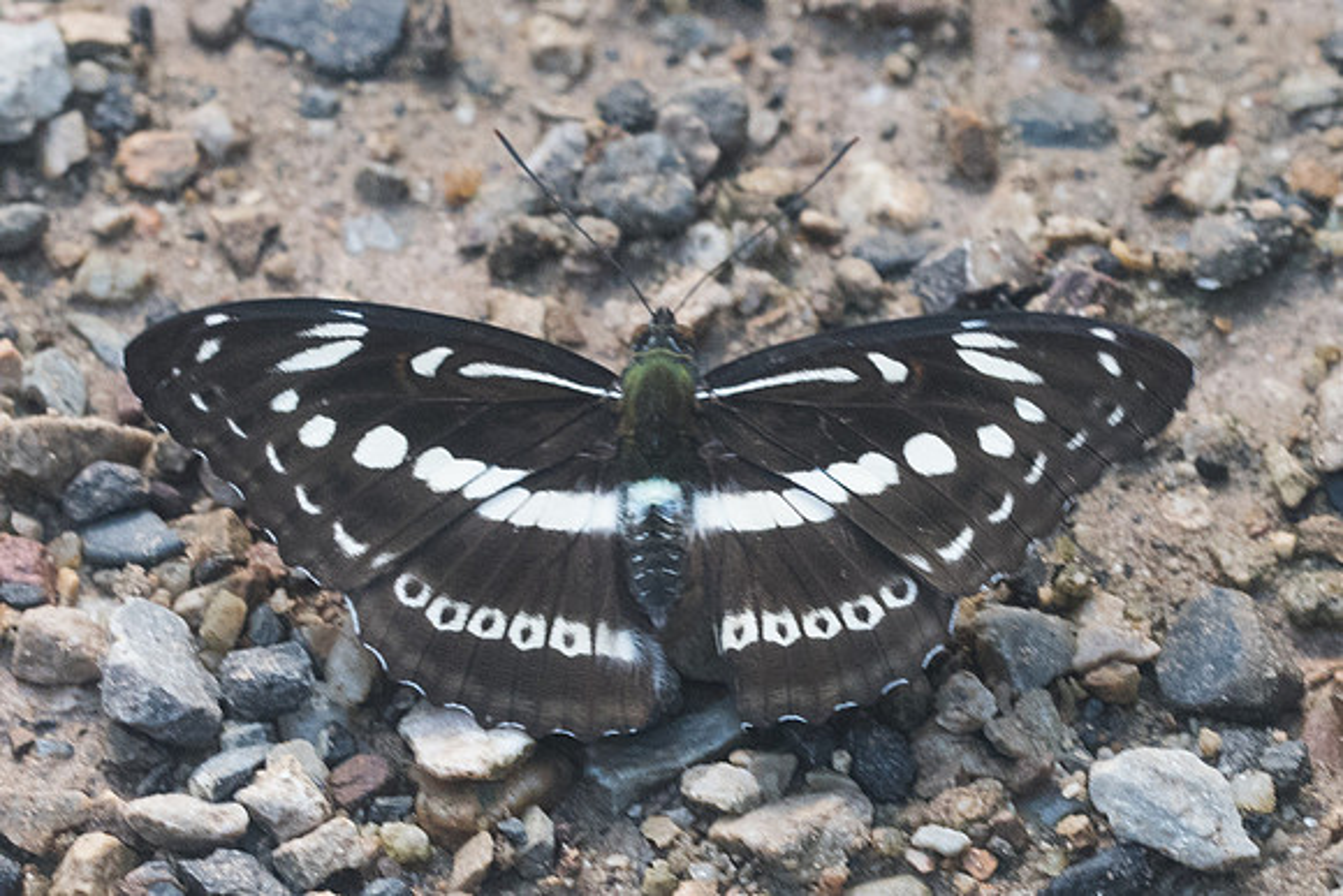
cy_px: 616
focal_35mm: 646
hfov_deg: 3.2
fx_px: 24103
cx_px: 770
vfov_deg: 2.1
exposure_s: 1/200
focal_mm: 150
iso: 1000
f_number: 7.1
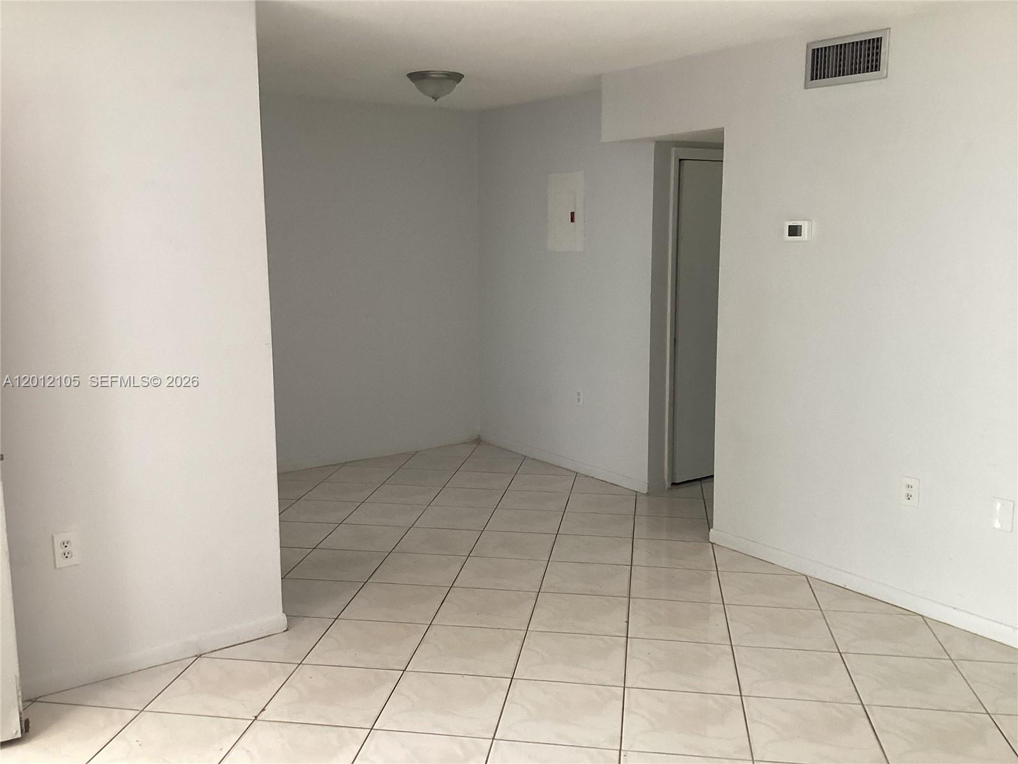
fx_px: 912
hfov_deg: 58.4
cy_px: 382
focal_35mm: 31
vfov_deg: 45.4
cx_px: 509
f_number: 2.4
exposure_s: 1/60
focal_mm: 3.3
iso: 125
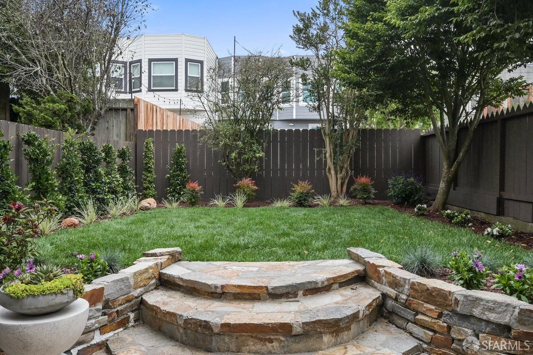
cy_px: 178
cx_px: 266
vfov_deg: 45.0
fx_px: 429
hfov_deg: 63.7
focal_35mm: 29
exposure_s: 1/160
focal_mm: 19.5
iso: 1250
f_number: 9
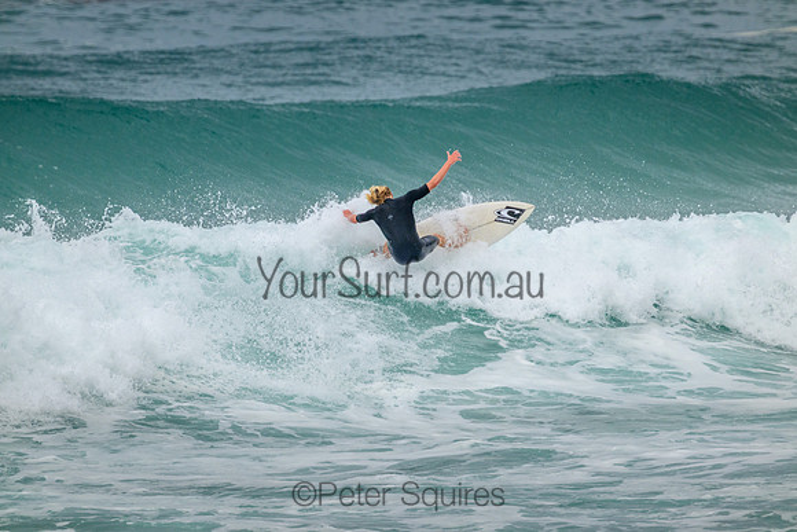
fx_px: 17714
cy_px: 266
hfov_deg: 2.6
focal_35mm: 800
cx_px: 398
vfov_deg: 1.7
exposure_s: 1/2000
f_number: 11
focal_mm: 800
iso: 1000
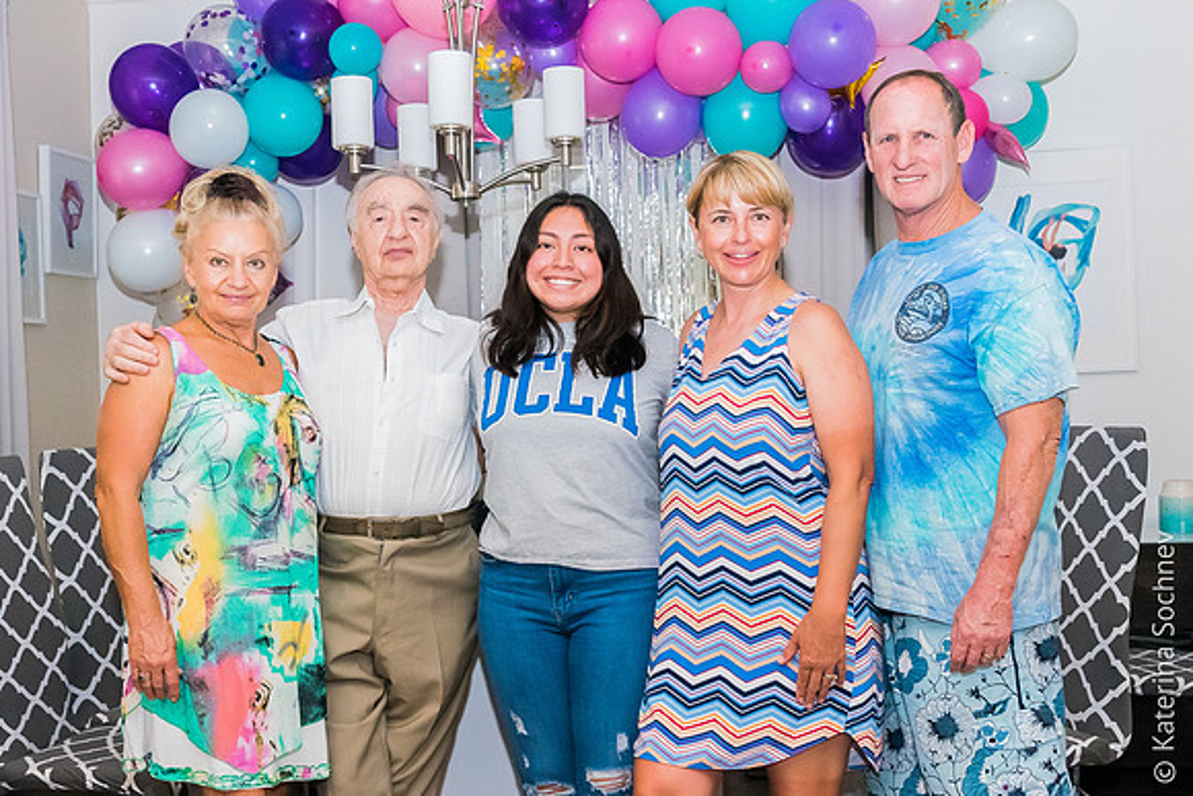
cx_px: 596
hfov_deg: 46.7
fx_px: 1383
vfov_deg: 32.1
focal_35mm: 42
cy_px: 426
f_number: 4.5
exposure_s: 1/250
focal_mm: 24
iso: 6400
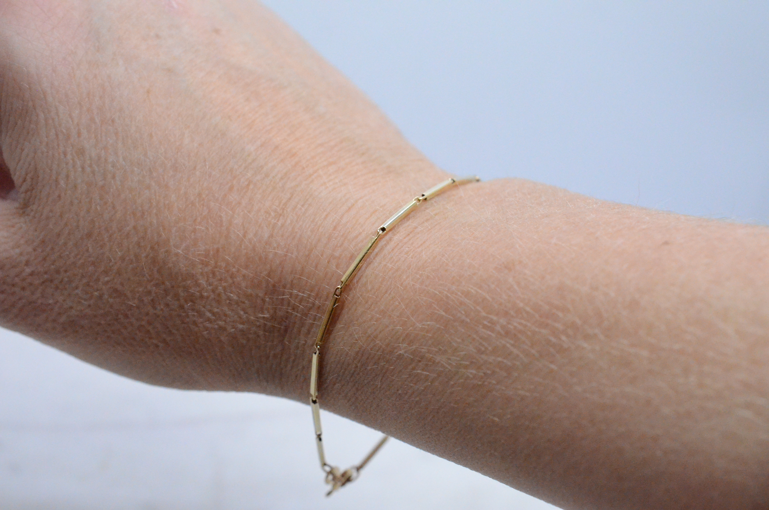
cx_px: 384
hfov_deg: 33.5
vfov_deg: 22.5
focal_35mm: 60
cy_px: 255
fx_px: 1279
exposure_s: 1/1600
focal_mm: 40
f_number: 8
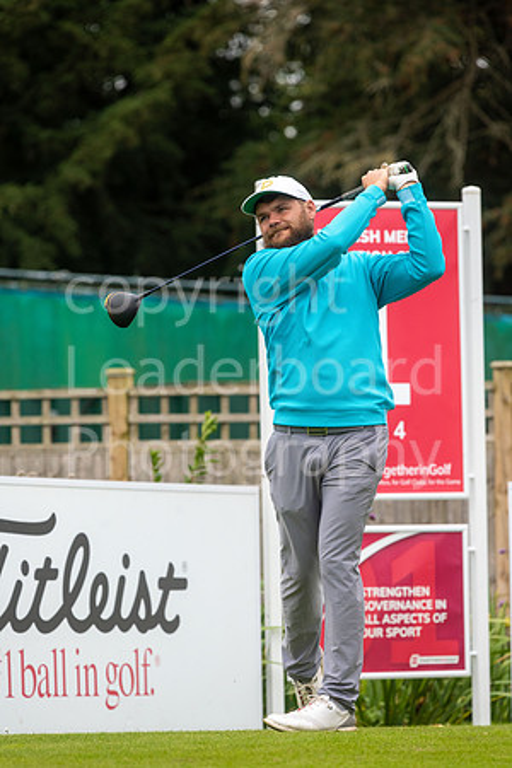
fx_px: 6399
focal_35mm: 300
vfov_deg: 6.9
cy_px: 384
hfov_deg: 4.6
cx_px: 256
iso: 640
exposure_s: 1/800
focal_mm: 300
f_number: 6.3
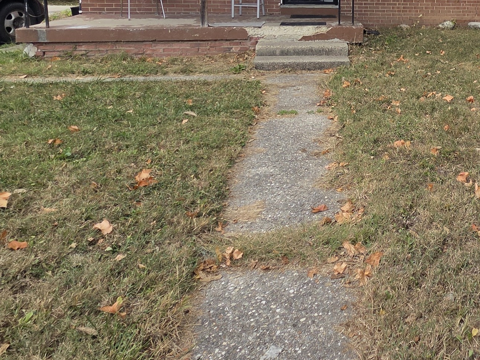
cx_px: 476
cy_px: 19
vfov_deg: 40.9
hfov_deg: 48.5
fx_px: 430
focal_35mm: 31
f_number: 2.2
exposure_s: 1/1008
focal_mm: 2.2
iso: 50
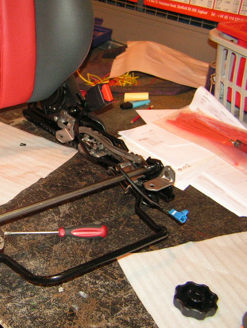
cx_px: 30
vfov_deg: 37.5
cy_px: 164
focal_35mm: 51
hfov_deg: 27.6
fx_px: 485
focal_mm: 6.3
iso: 200
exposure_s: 1/40
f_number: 2.8
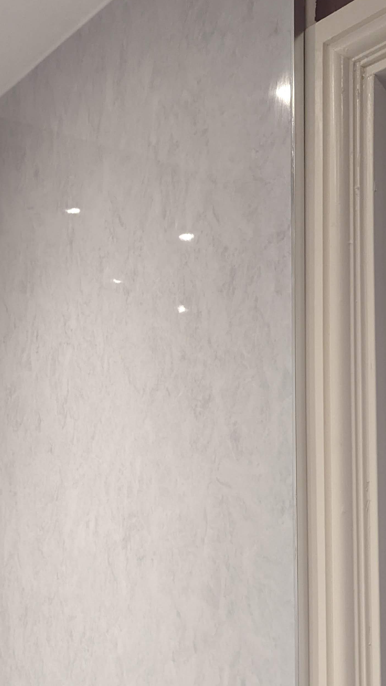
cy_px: 419
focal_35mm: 43
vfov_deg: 47.0
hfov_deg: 27.6
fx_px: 782
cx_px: 145
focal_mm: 6.81
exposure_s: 1/85
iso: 908
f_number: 1.85
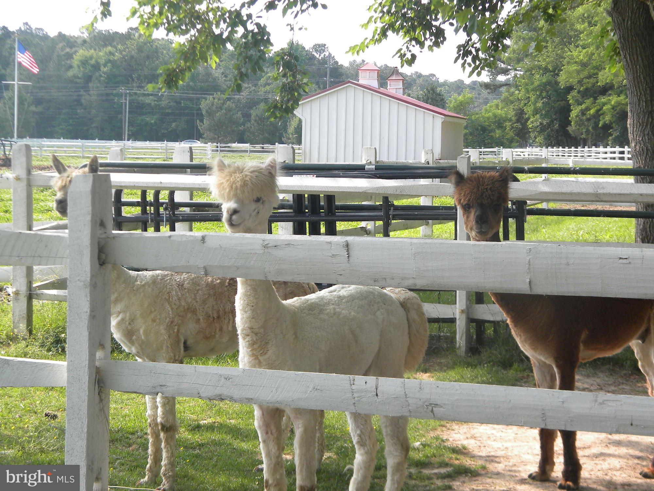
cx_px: 327
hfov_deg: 23.6
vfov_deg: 17.8
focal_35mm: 83
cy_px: 246
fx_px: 1568
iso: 80
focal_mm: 15.1
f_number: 4.5
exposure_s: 1/177
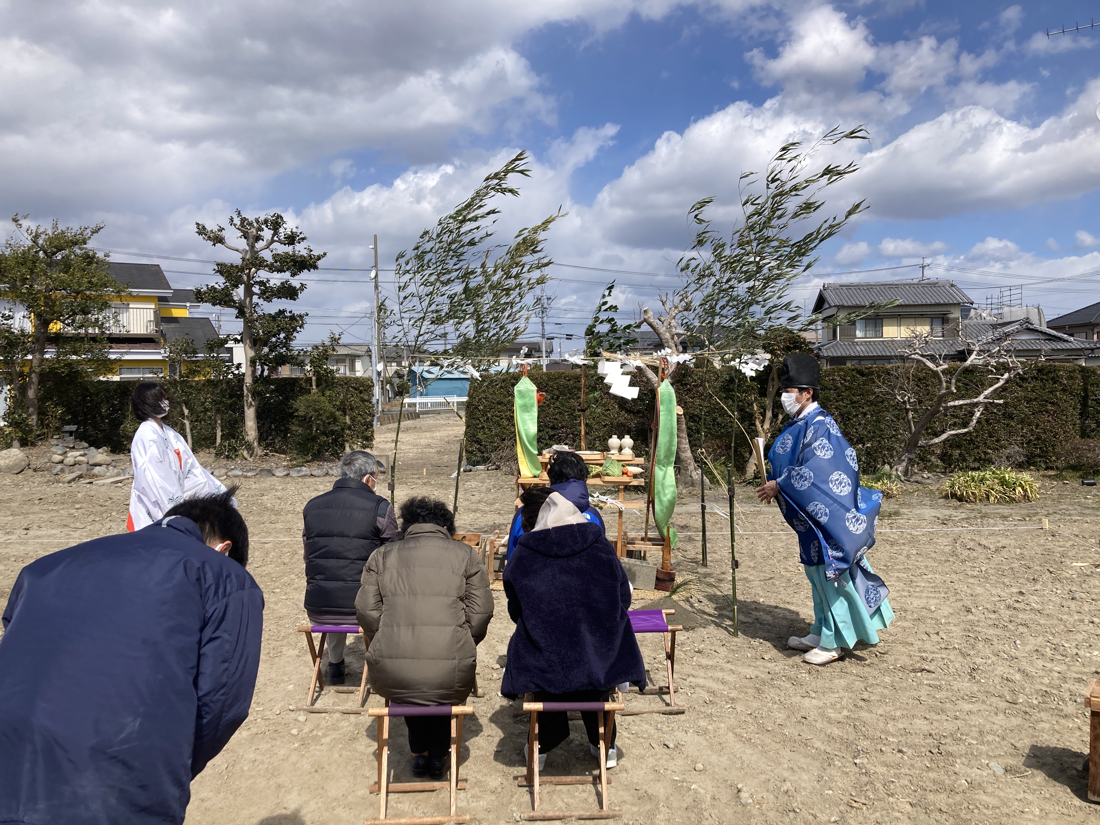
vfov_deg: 49.7
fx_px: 890
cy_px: 412
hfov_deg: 63.4
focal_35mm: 28
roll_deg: +0.0
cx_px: 550
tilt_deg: -0.3
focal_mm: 3.99
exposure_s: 1/2667
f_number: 1.8
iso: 20
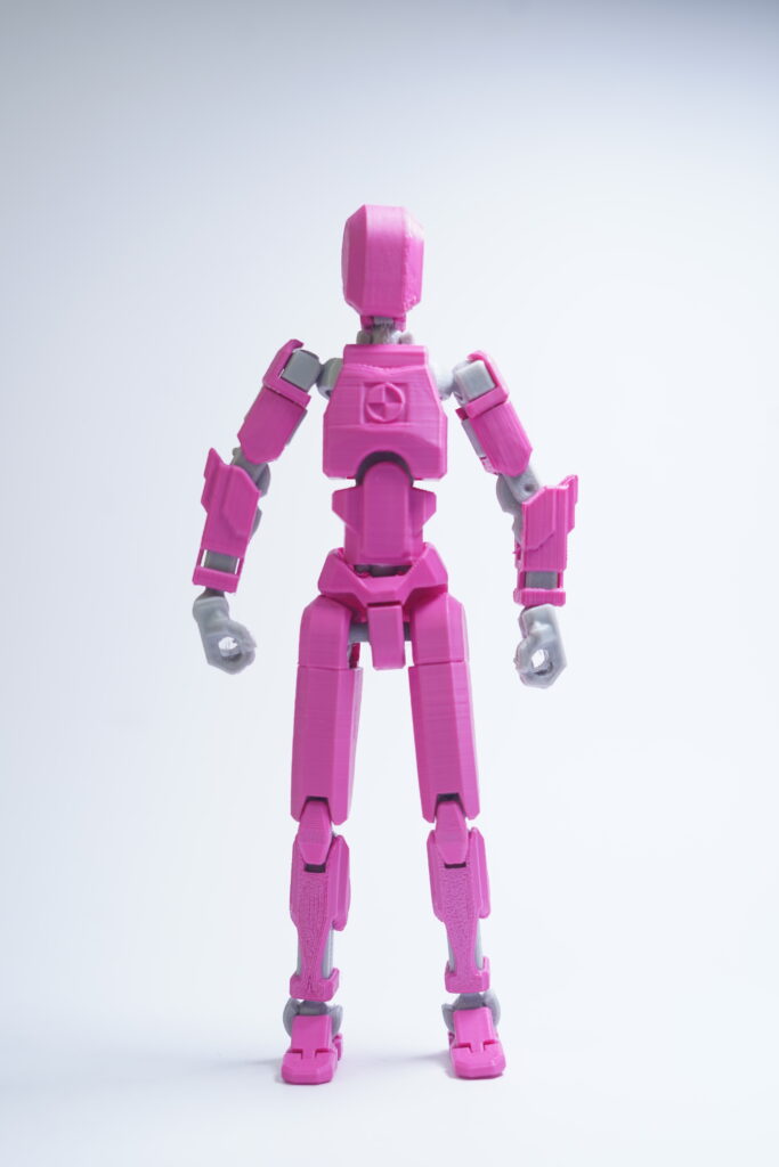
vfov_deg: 39.6
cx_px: 390
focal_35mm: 50
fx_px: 1622
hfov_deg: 27.0
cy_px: 584
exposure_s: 1/160
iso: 500
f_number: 3.5
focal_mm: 50
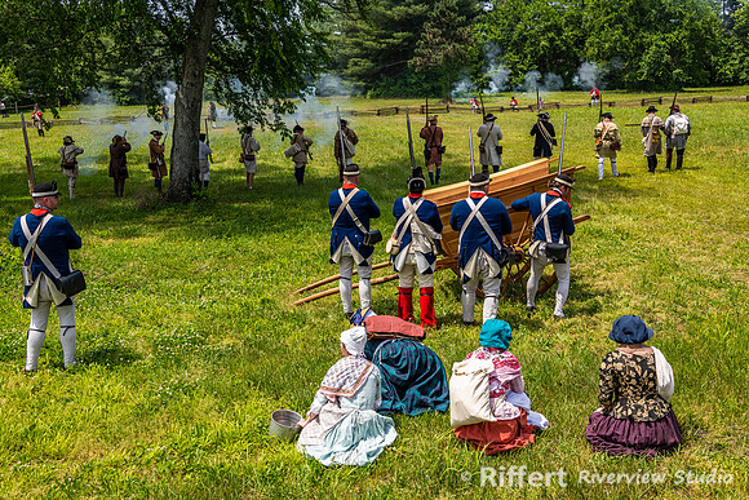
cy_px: 250
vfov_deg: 32.7
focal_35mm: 41
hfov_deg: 47.5
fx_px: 852
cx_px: 374
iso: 64
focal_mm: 40
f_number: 8
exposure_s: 1/160
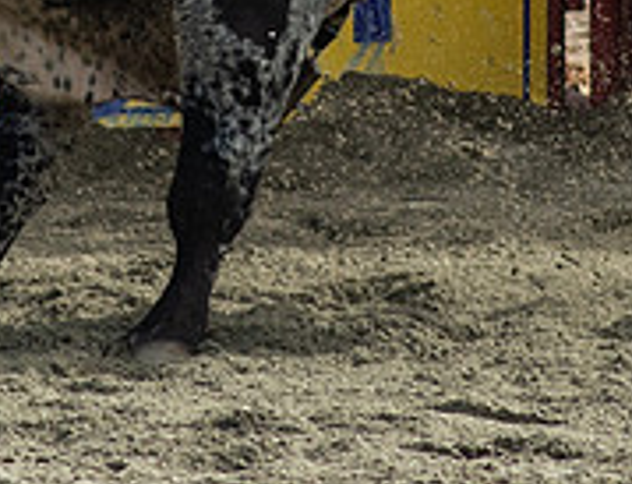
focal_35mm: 2191
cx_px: 292
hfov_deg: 0.9
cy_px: -135
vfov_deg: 0.7
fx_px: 40299
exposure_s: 1/8000
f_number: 4
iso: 1000
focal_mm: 300
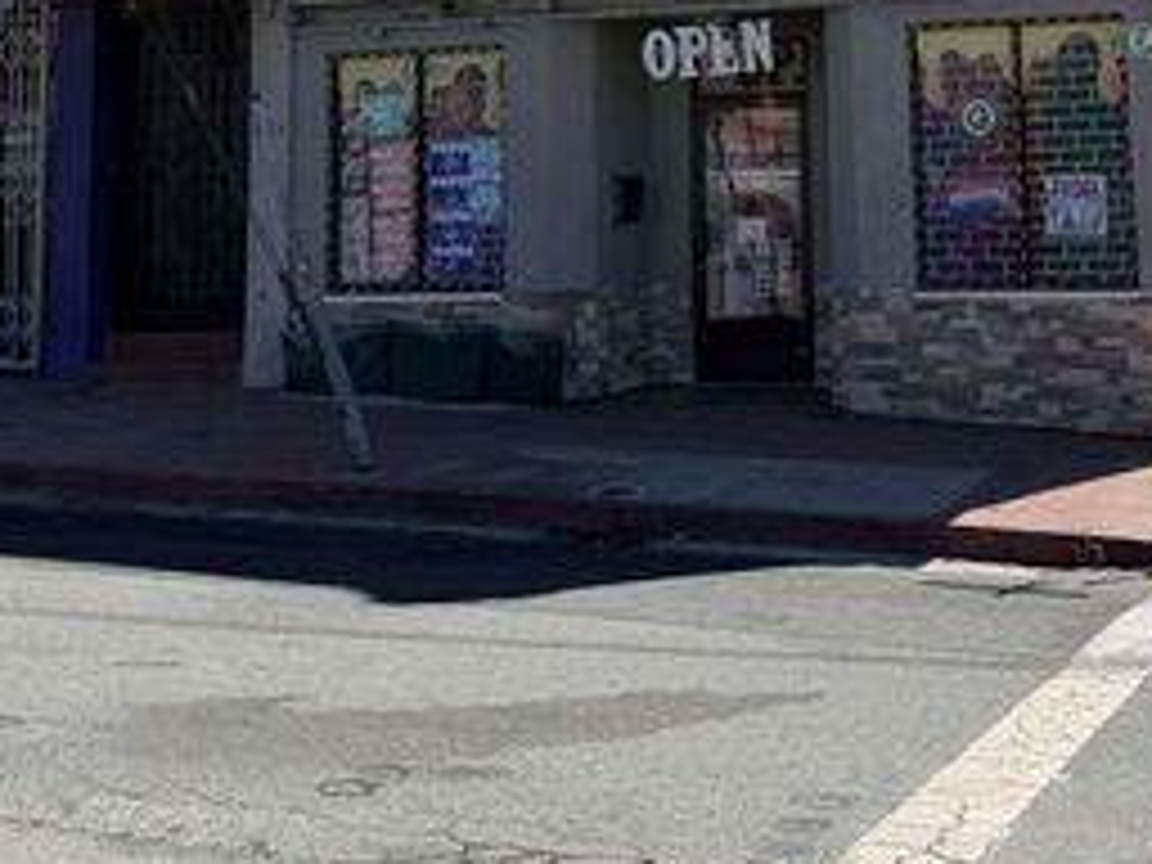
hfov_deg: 31.9
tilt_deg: +6.8
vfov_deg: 23.0
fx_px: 1997
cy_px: -90
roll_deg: +1.6
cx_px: 783
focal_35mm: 60
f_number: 1.78
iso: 80
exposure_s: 1/4405
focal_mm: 6.76
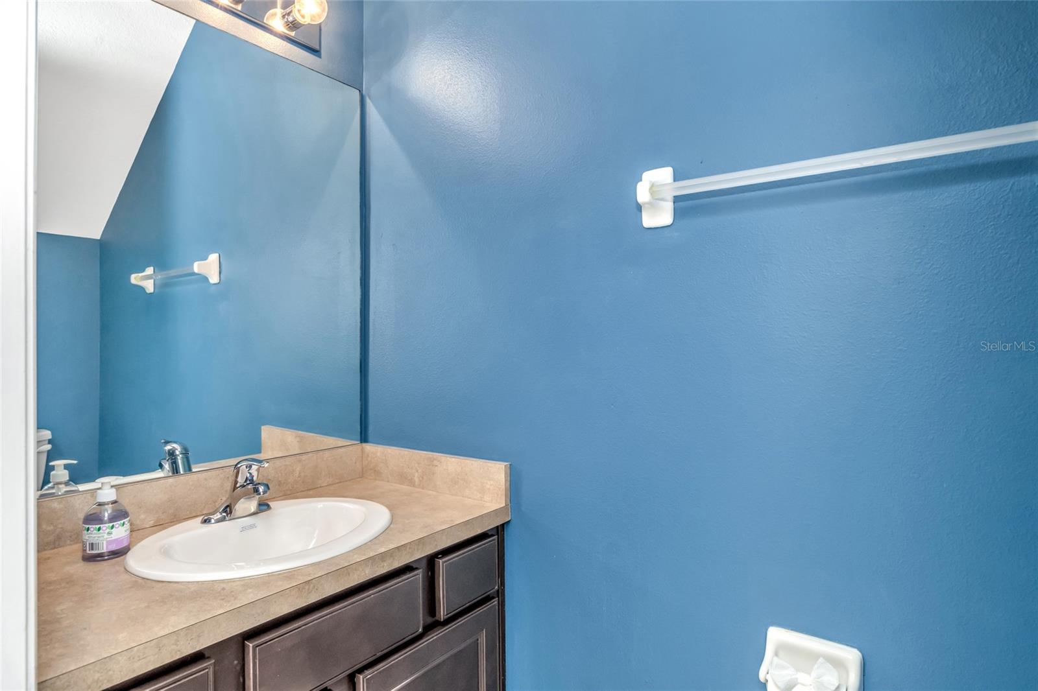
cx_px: 519
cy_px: 346
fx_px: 548
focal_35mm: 19
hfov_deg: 86.9
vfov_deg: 64.5
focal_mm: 19
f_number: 6.7
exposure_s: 1/60
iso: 640
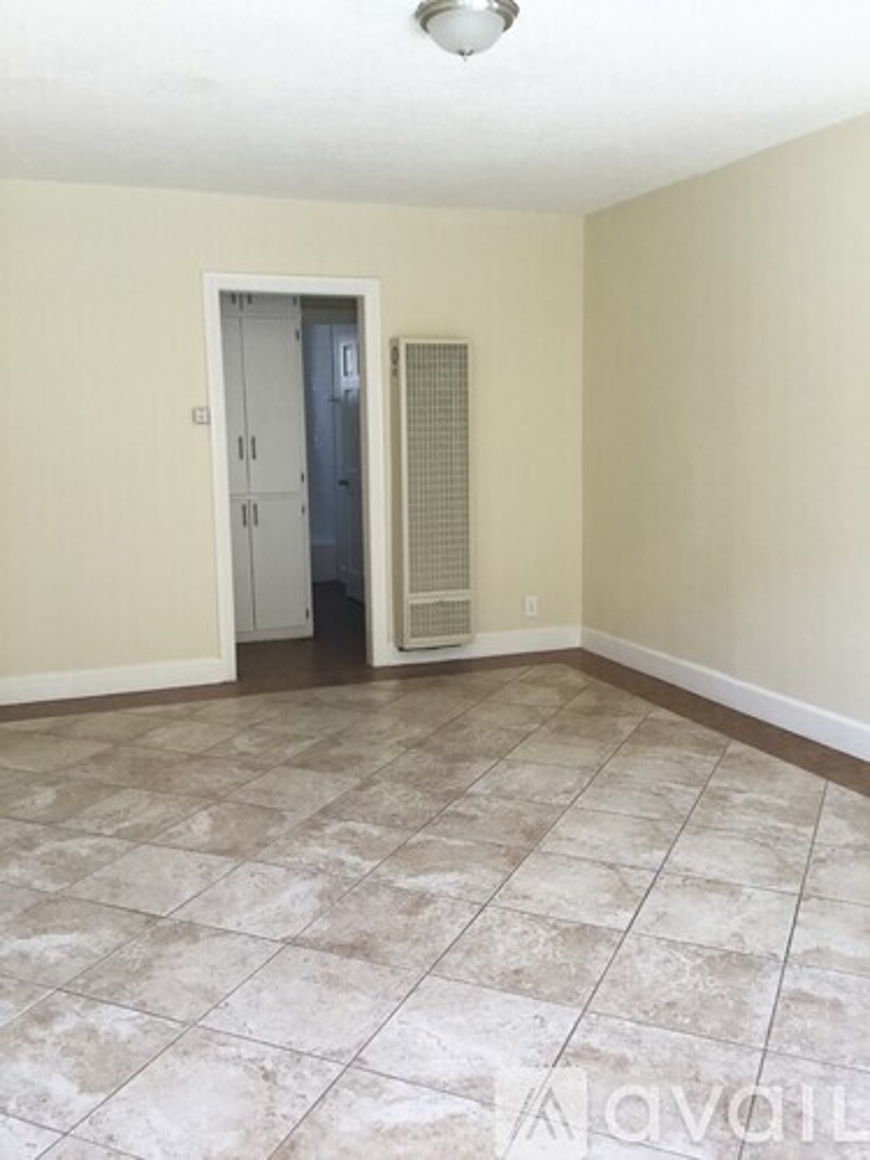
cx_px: 435
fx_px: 1039
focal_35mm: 31
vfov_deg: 58.4
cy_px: 580
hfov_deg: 45.4
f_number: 2.4
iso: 50
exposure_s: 1/30
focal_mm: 3.3
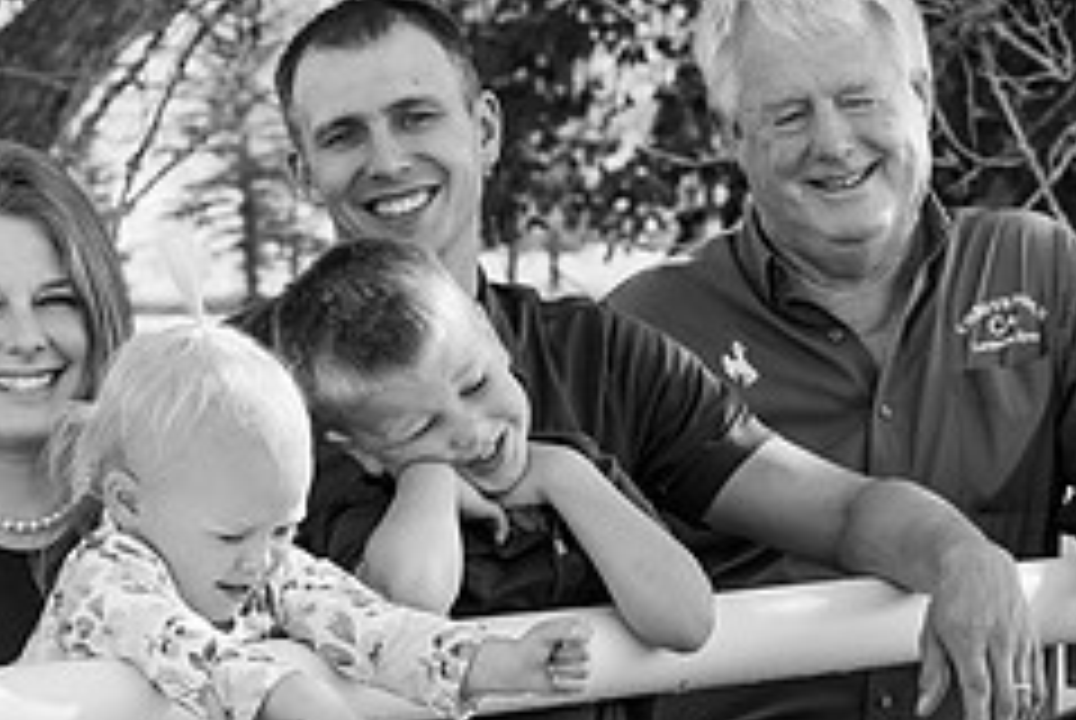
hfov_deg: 9.9
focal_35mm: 206
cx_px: 144
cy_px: 547
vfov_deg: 6.7
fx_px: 6165
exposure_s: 1/500
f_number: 10
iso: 800
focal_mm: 85
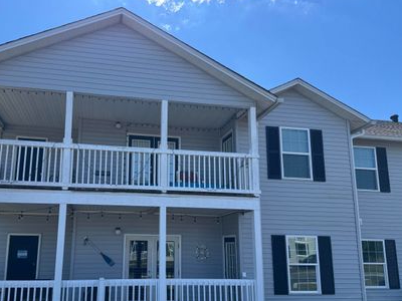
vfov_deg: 46.6
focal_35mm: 30
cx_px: 152
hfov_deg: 59.2
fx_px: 348
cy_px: 179
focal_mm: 6.76
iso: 80
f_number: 1.78
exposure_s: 1/2833
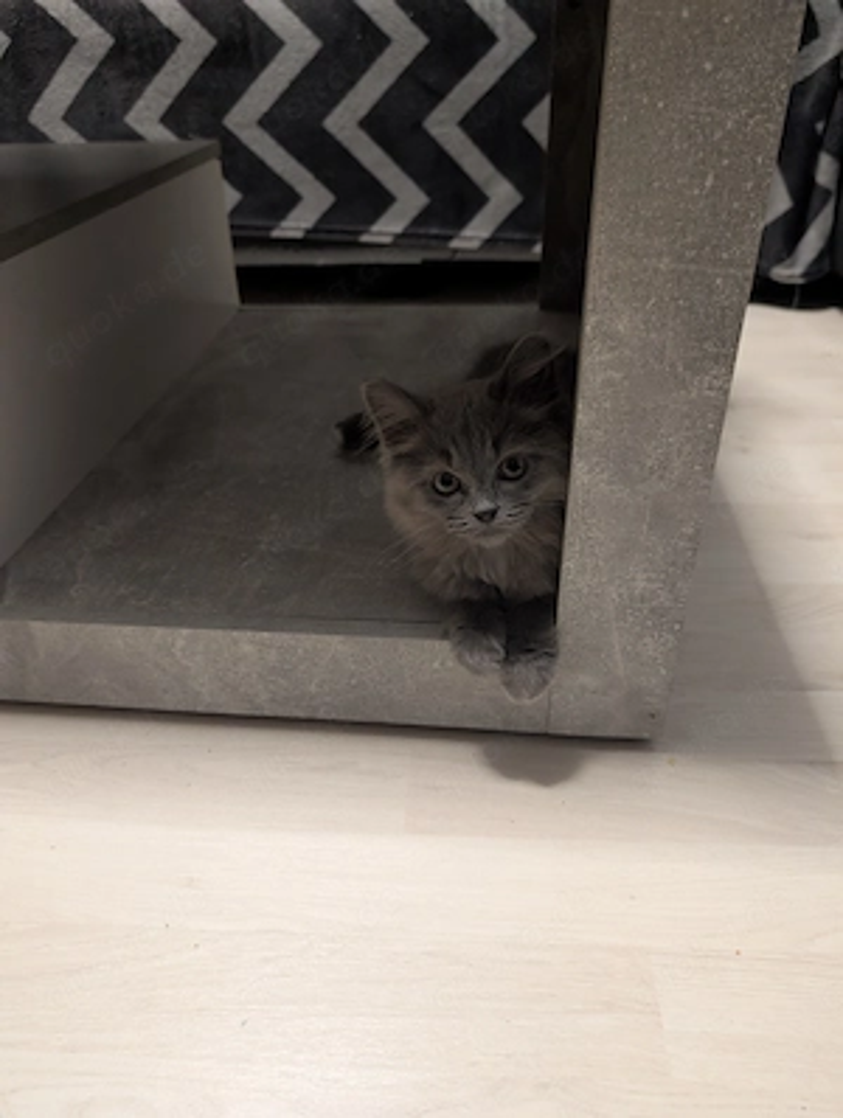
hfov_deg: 57.0
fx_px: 777
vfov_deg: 71.5
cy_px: 559
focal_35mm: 24
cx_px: 422
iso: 1691
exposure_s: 1/55.2
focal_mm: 6.9
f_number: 1.68
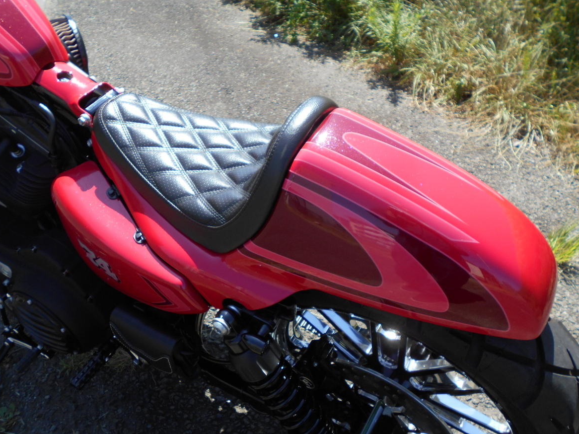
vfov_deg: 40.7
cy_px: 221
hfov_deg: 52.6
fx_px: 585
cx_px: 291
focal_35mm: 35
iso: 80
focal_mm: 5.8
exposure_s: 1/400
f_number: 3.6
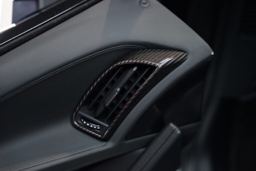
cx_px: 128
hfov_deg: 28.8
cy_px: 86
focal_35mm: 70
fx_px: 498
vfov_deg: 19.5
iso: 1600
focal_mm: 70
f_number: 3.2
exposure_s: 1/80
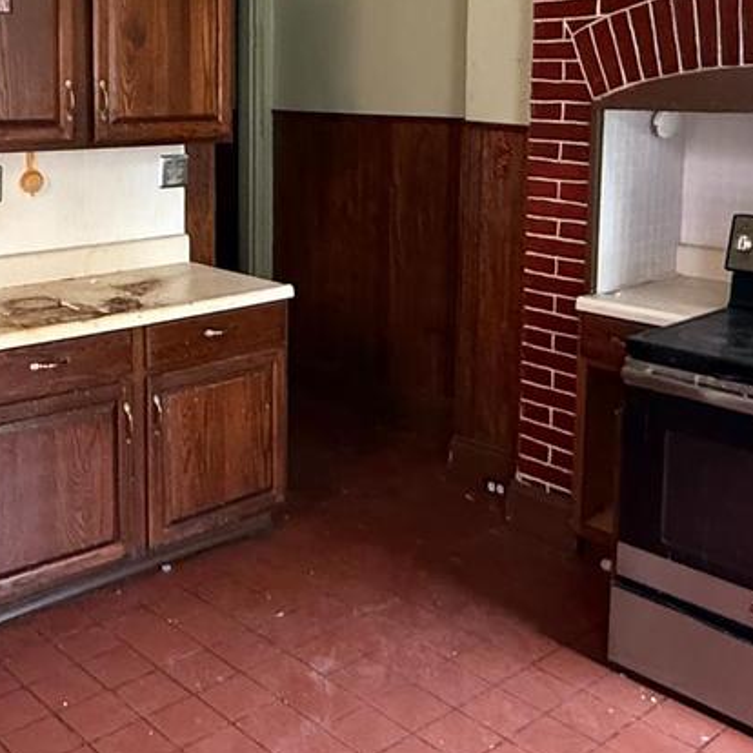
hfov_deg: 38.9
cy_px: 204
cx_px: 271
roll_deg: -1.6
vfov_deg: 38.3
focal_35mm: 43
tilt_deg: -5.9
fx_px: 1058
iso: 1000
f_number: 2.2
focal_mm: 2.22
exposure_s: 1/60
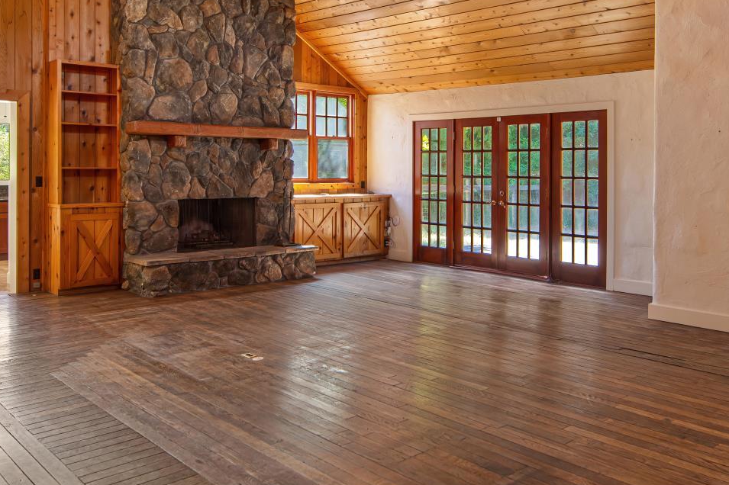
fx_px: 668
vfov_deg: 39.4
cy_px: 154
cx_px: 402
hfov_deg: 57.1
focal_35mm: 33
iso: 100
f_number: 2.8
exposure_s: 1/13
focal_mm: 14
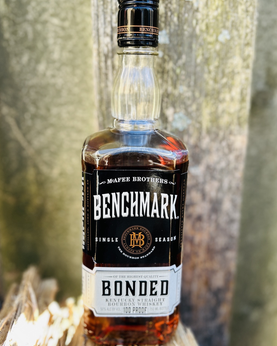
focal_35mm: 28
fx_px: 287
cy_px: 166
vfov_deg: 62.2
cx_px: 135
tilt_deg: -21.3
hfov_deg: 51.5
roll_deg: +0.4
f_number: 1.5
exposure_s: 1/143
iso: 32
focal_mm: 5.7
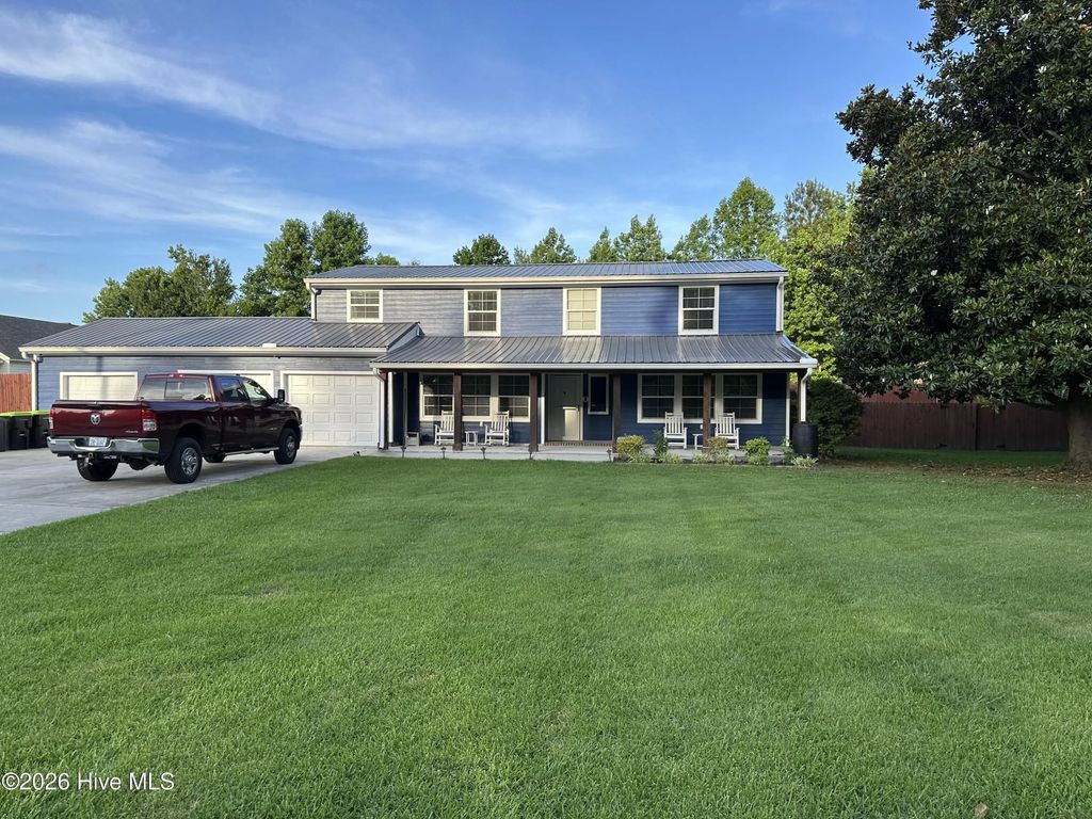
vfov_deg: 56.8
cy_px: 410
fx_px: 757
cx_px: 546
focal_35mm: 24
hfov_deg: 71.6
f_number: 1.78
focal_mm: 6.86
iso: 80
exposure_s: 1/1157
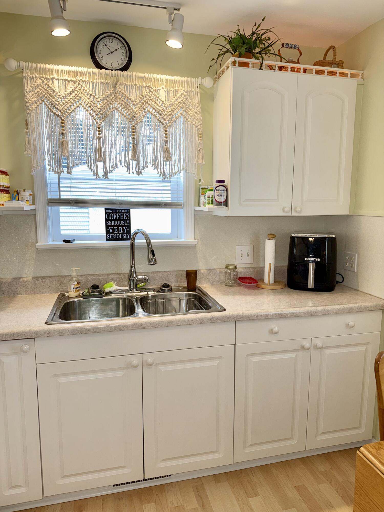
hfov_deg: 56.8
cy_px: 256
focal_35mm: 24
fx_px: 355
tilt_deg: -7.7
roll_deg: -1.1
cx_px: 192
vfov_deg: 71.6
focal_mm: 6.76
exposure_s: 1/30
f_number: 1.78
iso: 64
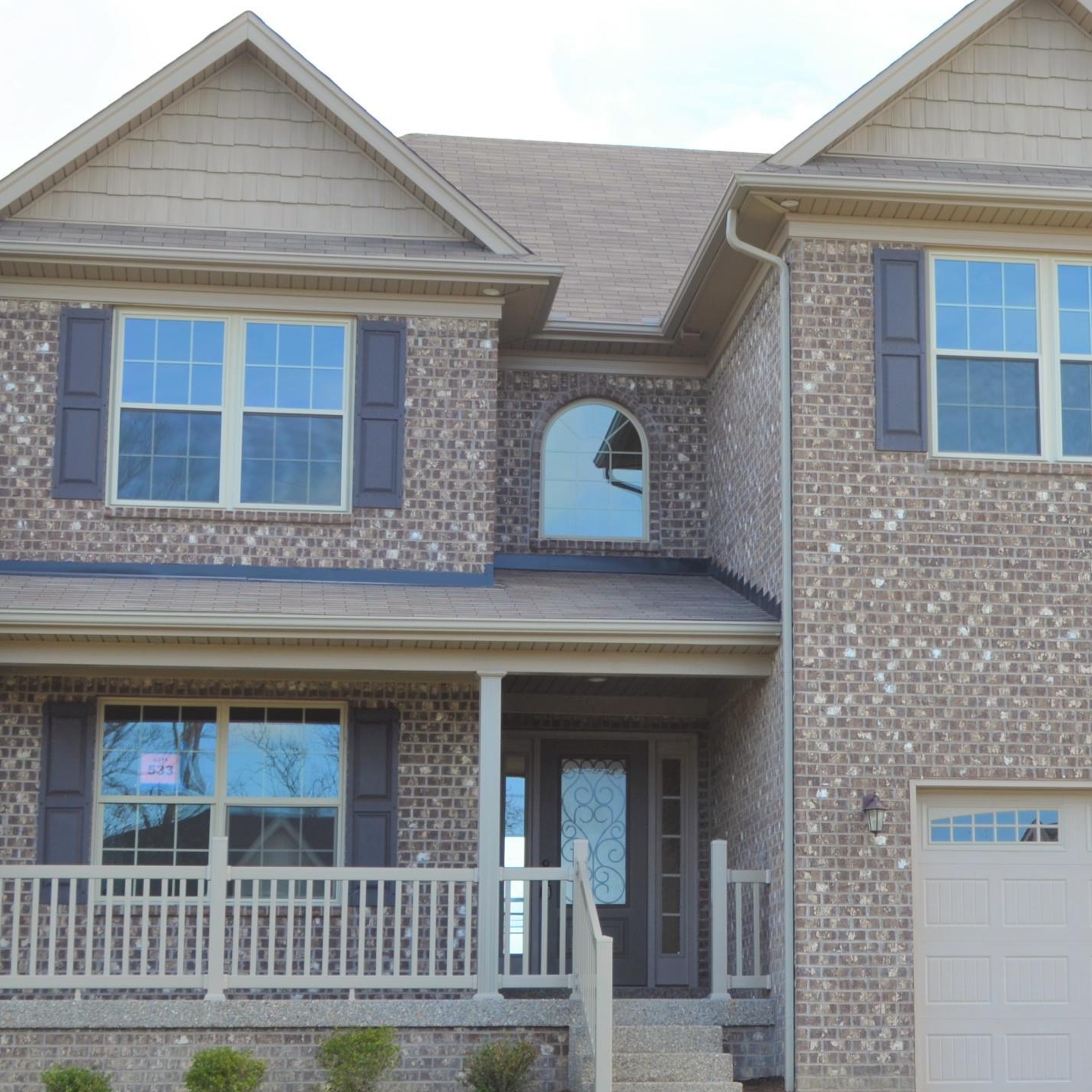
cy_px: 499
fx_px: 2780
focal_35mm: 78
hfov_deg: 22.0
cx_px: 819
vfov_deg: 22.2
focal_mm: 29
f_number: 8
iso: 100
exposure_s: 1/100
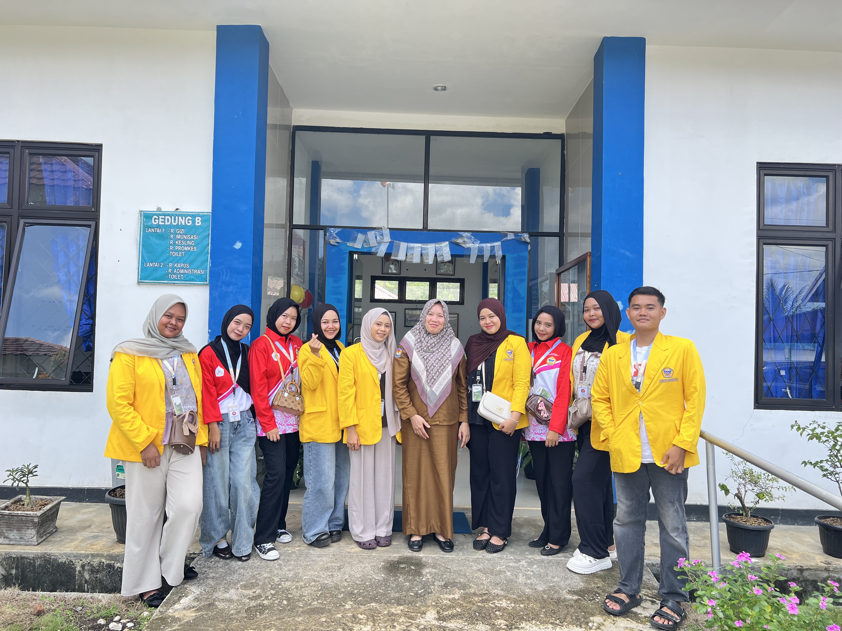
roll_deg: -1.6
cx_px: 421
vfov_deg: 53.1
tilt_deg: +3.2
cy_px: 316
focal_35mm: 26
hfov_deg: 67.3
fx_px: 632
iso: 50
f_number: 1.5
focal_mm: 5.7
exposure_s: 1/484
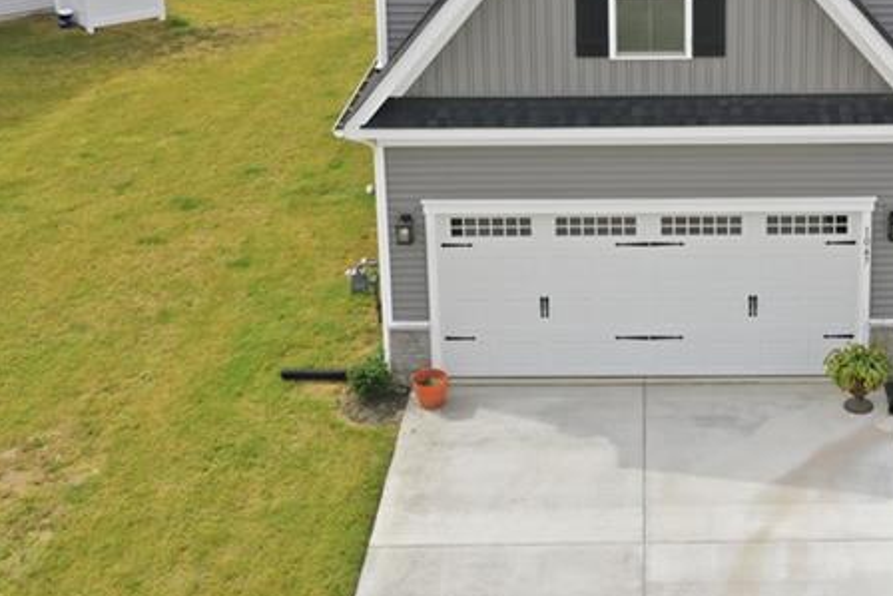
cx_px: 632
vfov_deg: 20.6
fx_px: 1588
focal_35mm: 64
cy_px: 14
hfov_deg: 31.0
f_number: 5.6
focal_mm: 10.3
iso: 100
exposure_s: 1/500
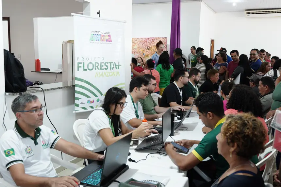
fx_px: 281
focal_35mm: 36
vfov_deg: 36.8
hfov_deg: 53.2
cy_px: 94
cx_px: 140
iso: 2500
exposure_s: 1/125
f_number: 3.5
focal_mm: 24
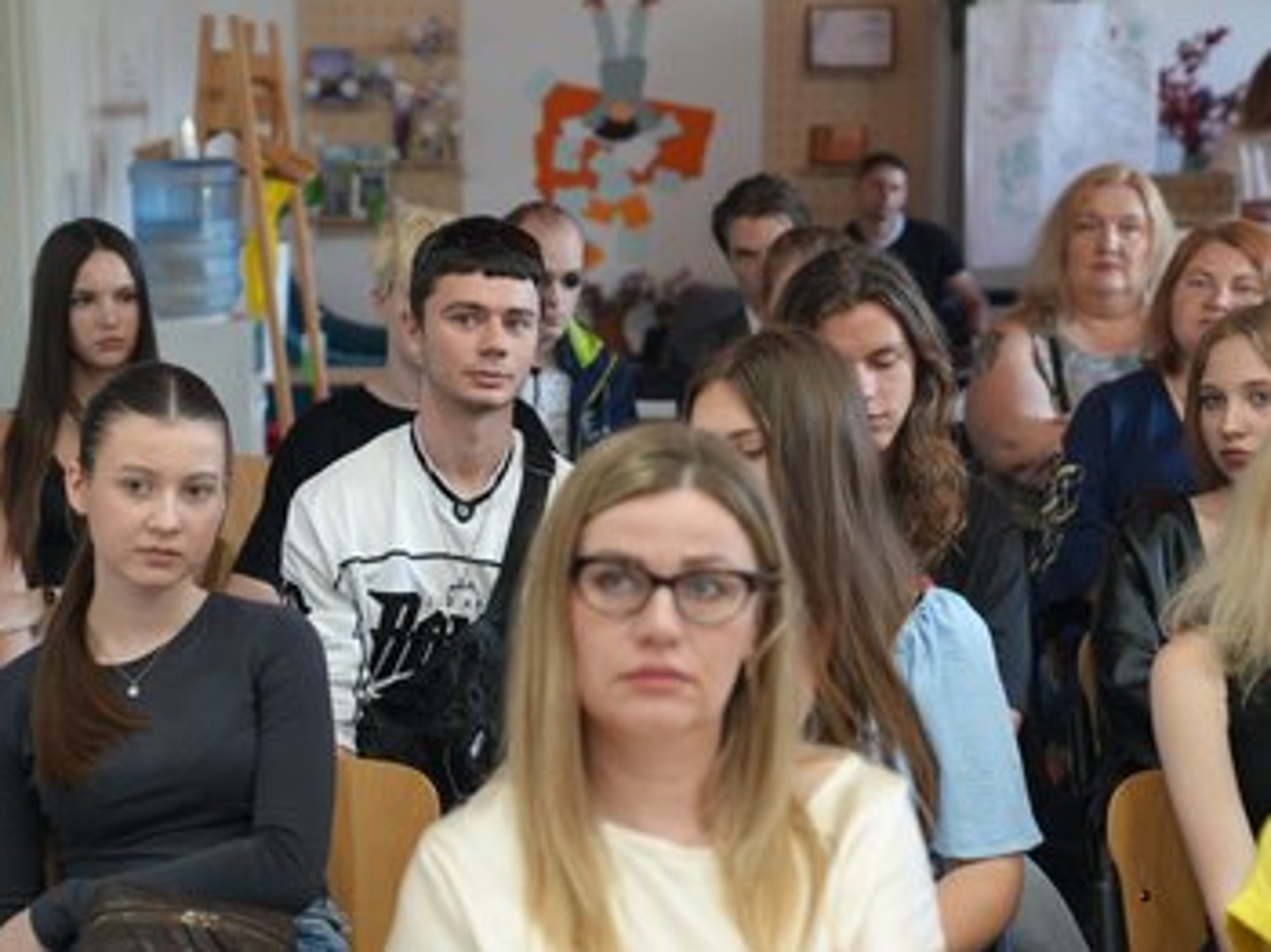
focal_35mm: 77
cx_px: 588
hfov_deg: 25.3
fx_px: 2825
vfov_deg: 19.1
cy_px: 471
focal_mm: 70
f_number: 4
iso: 2500
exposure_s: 1/160
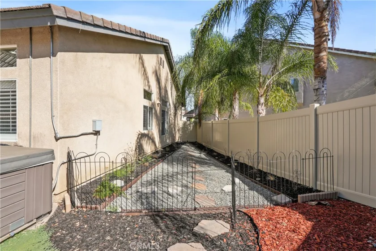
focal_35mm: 16
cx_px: 188
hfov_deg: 96.7
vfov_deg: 73.7
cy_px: 126
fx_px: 167
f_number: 10
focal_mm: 16
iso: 100
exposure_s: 1/125
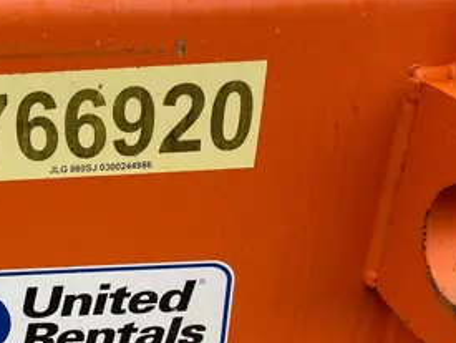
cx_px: 33
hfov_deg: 34.4
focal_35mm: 52
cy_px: 236
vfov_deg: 27.9
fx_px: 686
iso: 32
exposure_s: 1/275
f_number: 1.8
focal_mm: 4.25
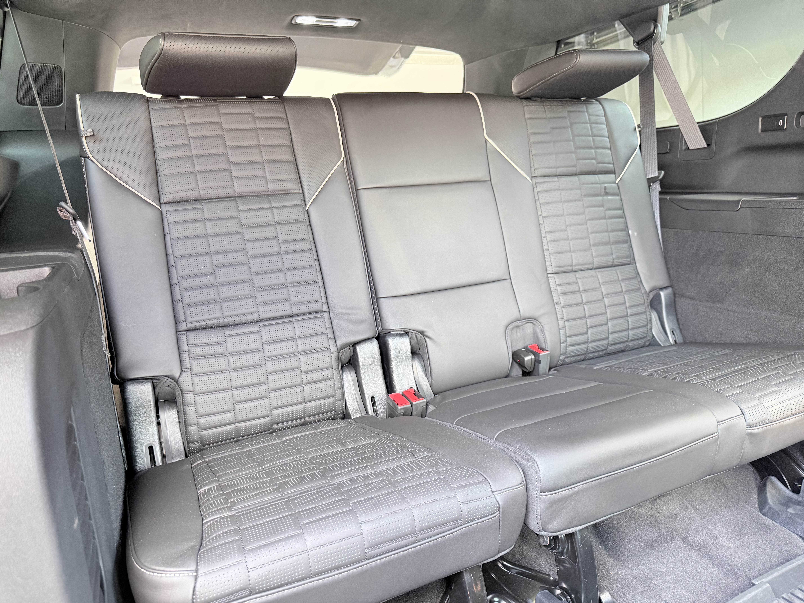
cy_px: 302
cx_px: 402
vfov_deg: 56.8
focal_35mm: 24
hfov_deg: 71.6
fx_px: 557
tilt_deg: -7.5
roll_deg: +4.6
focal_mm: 6.76
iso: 320
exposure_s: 1/48
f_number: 1.78
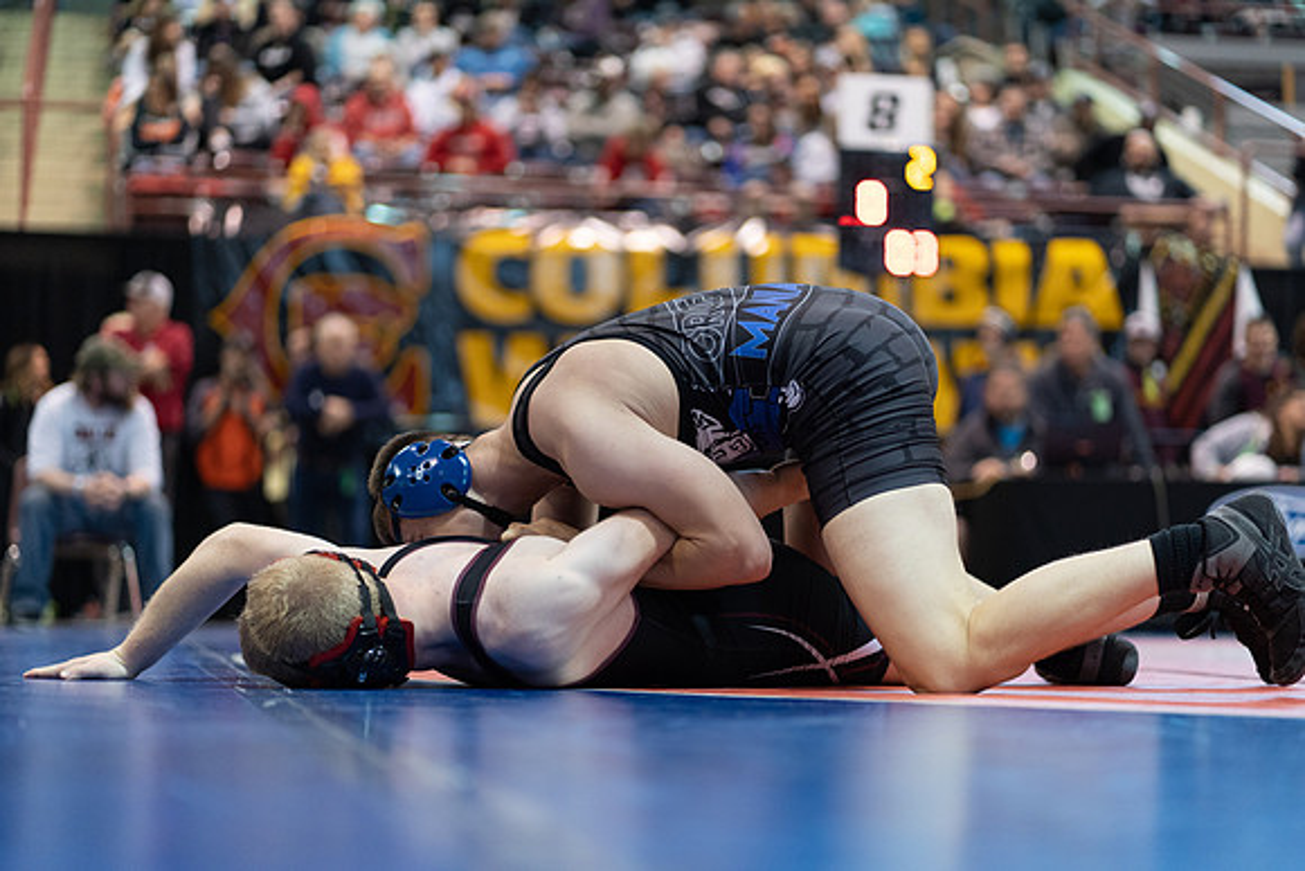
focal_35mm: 85
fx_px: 3082
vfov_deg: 16.1
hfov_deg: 23.9
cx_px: 652
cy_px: 436
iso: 2000
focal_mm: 85
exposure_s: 1/500
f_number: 1.8
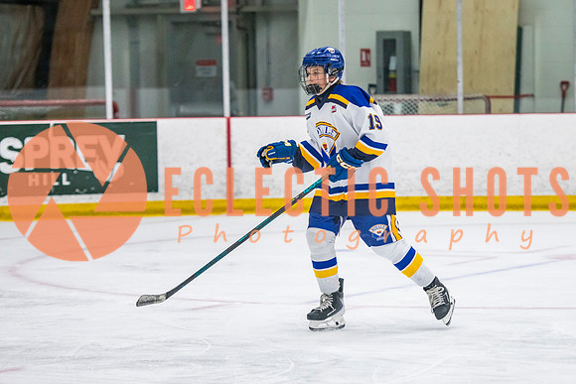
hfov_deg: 11.9
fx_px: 2761
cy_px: 208
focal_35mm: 173
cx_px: 351
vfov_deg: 8.0
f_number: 3.2
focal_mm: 120
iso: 2000
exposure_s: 1/640
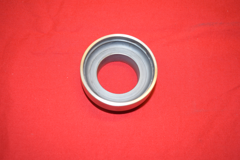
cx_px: 120
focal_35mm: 48
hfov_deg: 41.1
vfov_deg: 28.1
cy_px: 80
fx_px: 320
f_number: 5
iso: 500
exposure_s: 1/60
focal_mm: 32
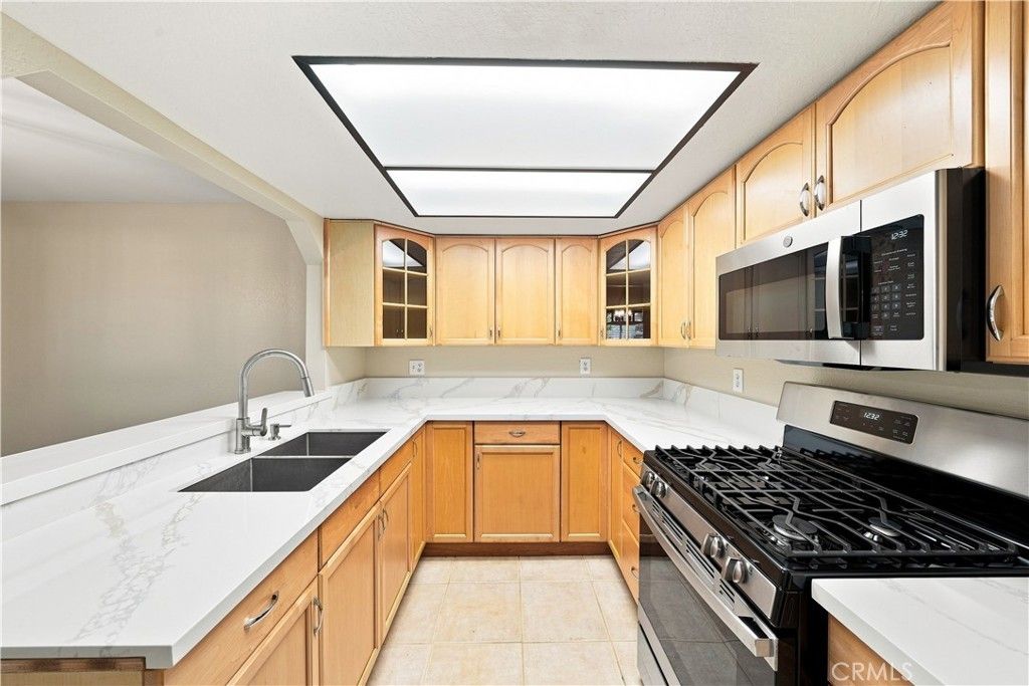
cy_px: 343
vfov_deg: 90.0
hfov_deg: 112.6
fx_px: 343
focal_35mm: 12
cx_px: 514
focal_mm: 12
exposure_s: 1/20
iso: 250
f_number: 8
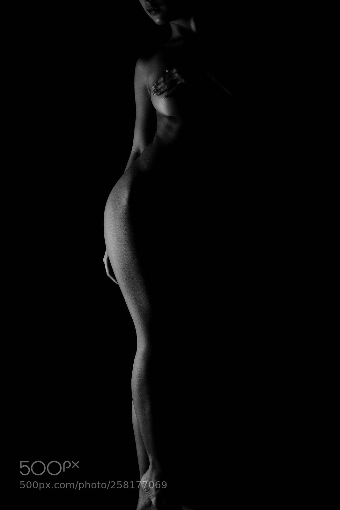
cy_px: 255
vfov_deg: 23.9
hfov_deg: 16.1
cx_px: 170
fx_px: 1205
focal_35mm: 85
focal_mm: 85
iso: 100
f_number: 9
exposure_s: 1/125
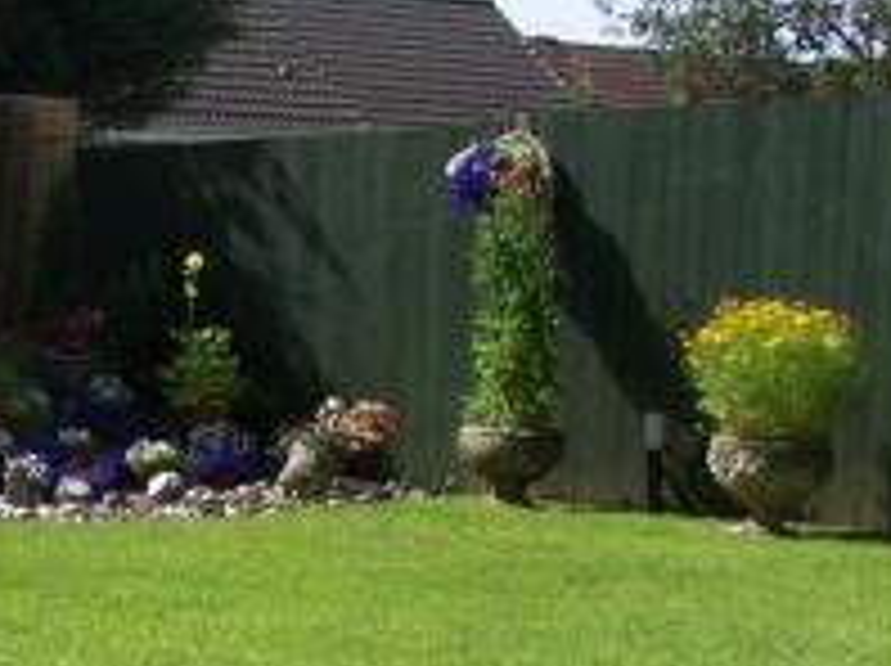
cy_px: 605
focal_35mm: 112
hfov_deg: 17.1
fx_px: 2879
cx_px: -38
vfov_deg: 13.1
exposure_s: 1/500
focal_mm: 6.3
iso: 80
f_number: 4
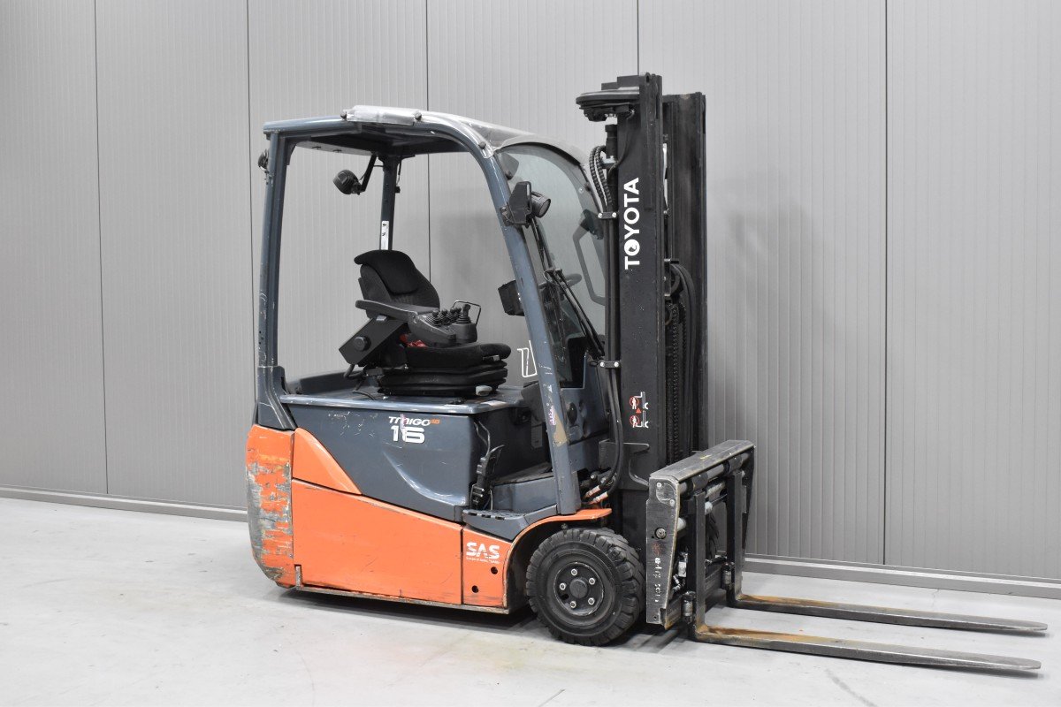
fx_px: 1194
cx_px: 530
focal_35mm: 40
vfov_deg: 33.0
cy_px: 354
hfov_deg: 47.9
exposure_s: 1/25
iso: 1600
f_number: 5.6
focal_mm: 27
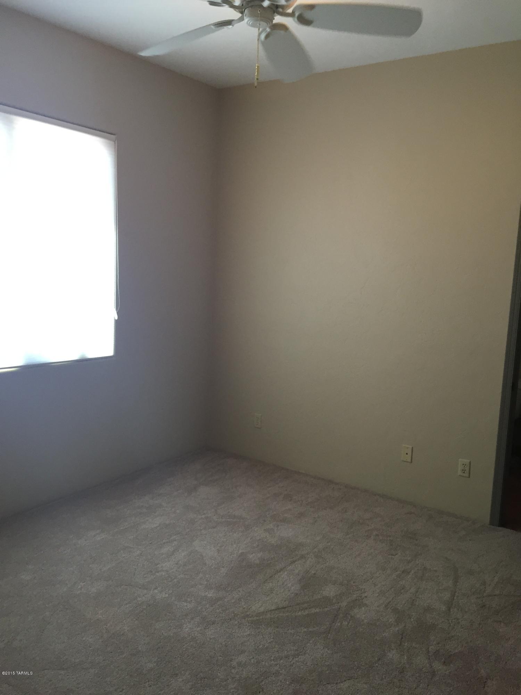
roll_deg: -2.2
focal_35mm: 29
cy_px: 348
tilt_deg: -3.8
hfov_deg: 48.2
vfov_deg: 61.7
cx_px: 260
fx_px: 582
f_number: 2.2
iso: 80
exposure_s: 1/30
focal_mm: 4.15
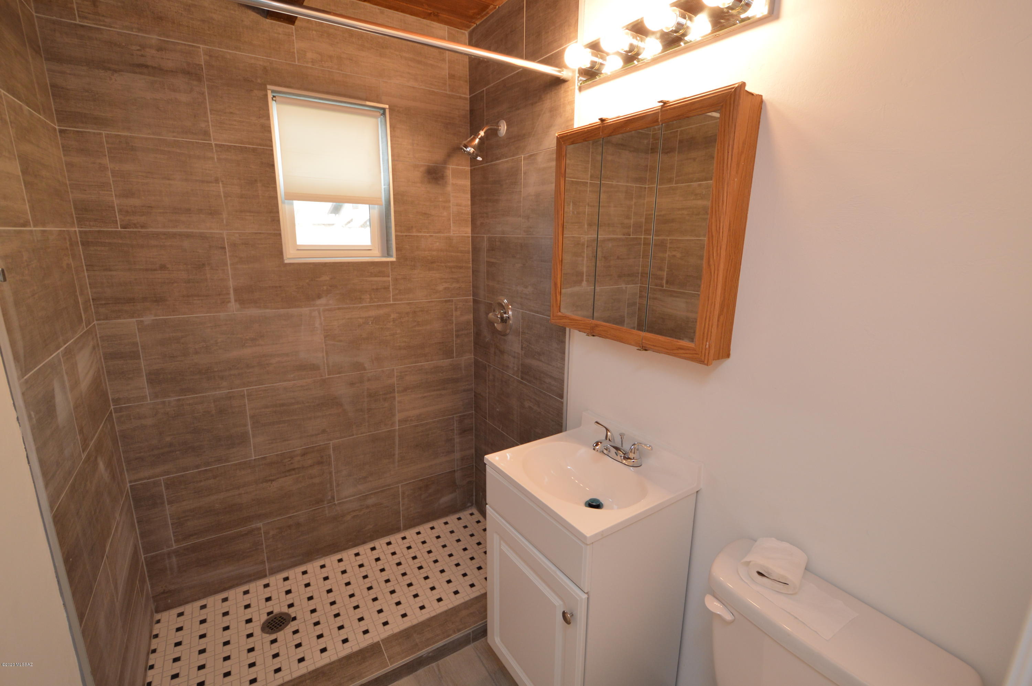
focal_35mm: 15
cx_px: 516
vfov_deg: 77.2
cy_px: 343
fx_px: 430
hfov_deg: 100.4
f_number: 4.5
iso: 400
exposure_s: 1/80
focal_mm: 10
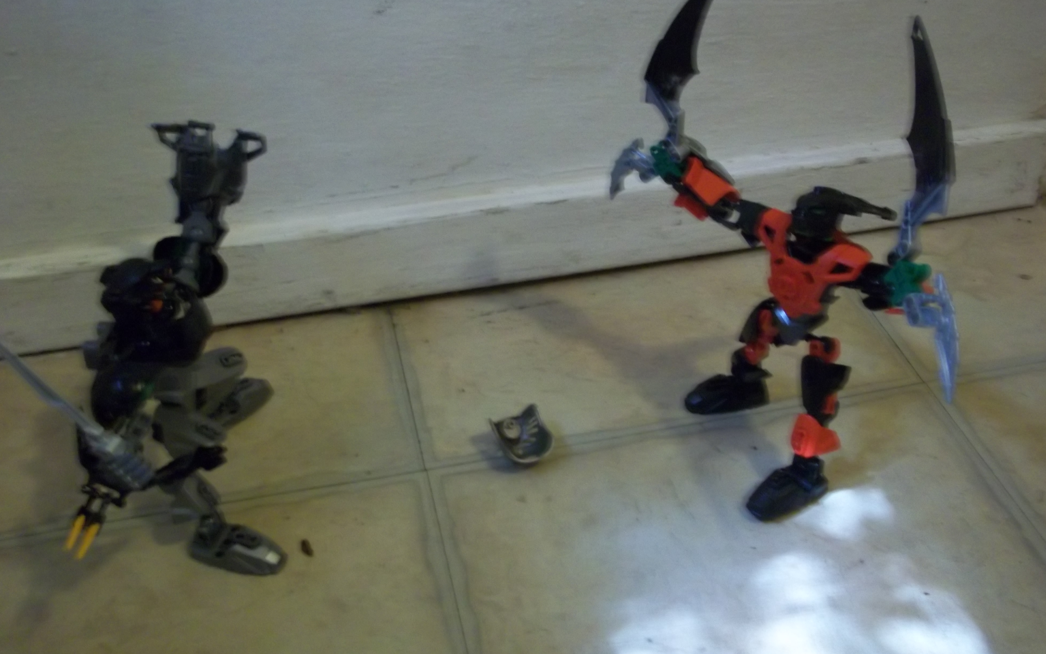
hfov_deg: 50.4
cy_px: 313
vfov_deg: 32.8
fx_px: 1112
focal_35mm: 39
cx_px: 517
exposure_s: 1/8
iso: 320
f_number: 3.1
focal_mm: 6.5
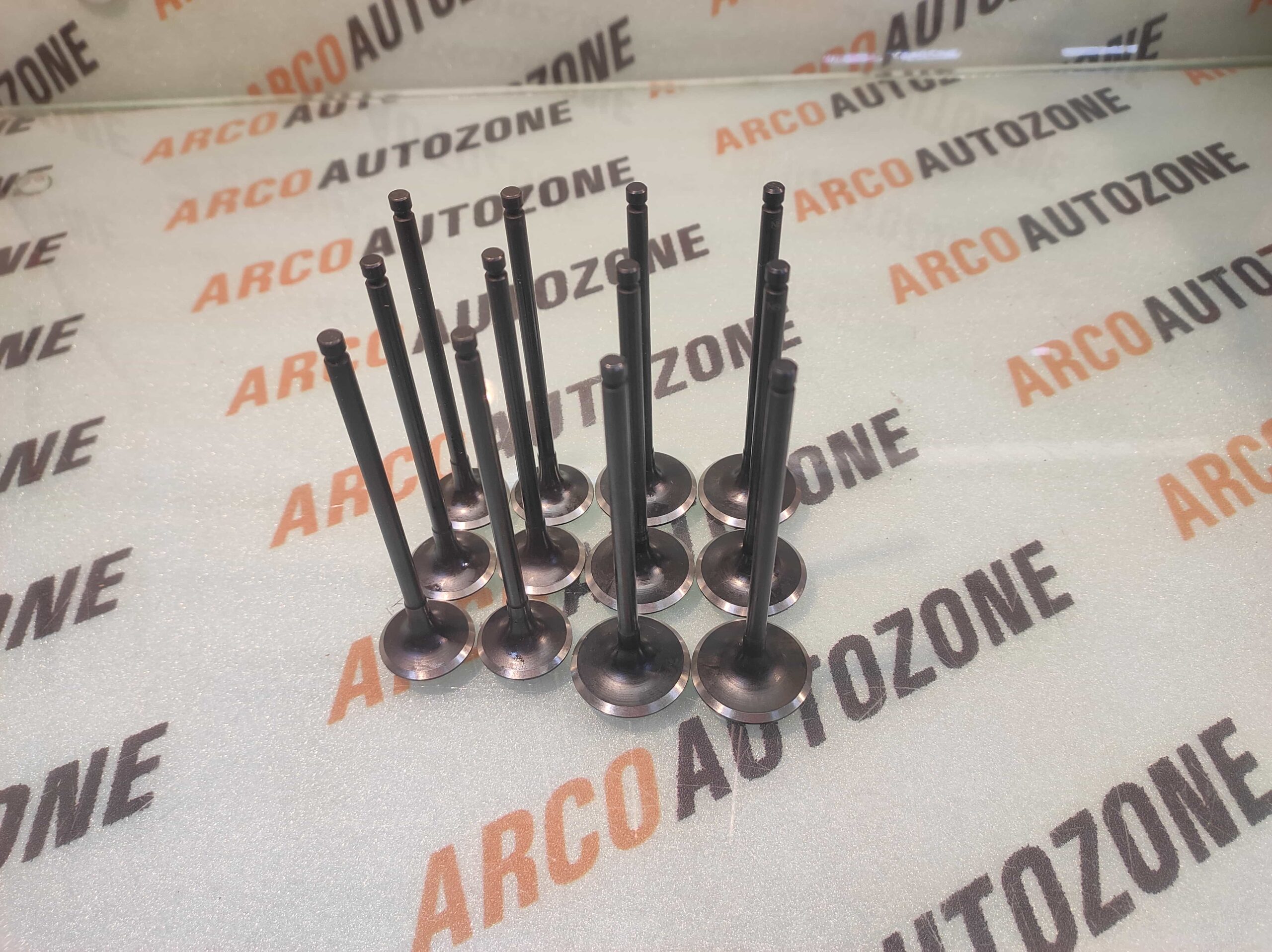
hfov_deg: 91.1
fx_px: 624
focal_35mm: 17
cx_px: 636
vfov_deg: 74.7
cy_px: 476
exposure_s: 1/33
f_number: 1.79
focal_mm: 4.74
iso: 177
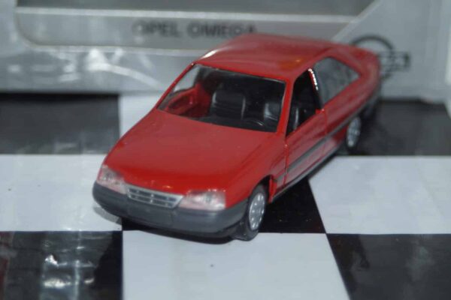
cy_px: 150
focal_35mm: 120
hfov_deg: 17.1
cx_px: 226
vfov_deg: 11.4
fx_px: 1503
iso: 200
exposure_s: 1/60
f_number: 5.6
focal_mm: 80
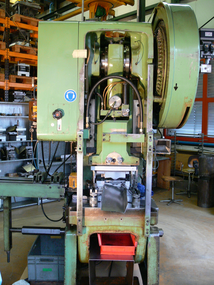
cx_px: 107
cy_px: 142
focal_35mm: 35
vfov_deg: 52.6
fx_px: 288
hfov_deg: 40.7
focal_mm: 7.4
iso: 200
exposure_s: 1/15
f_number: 2.8
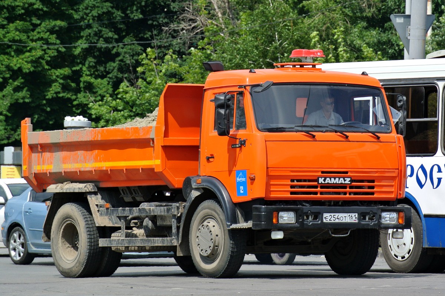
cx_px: 222
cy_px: 148
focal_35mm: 262
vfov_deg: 5.2
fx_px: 3237
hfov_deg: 7.9
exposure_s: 1/500
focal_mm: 97.2
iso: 100
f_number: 5.3
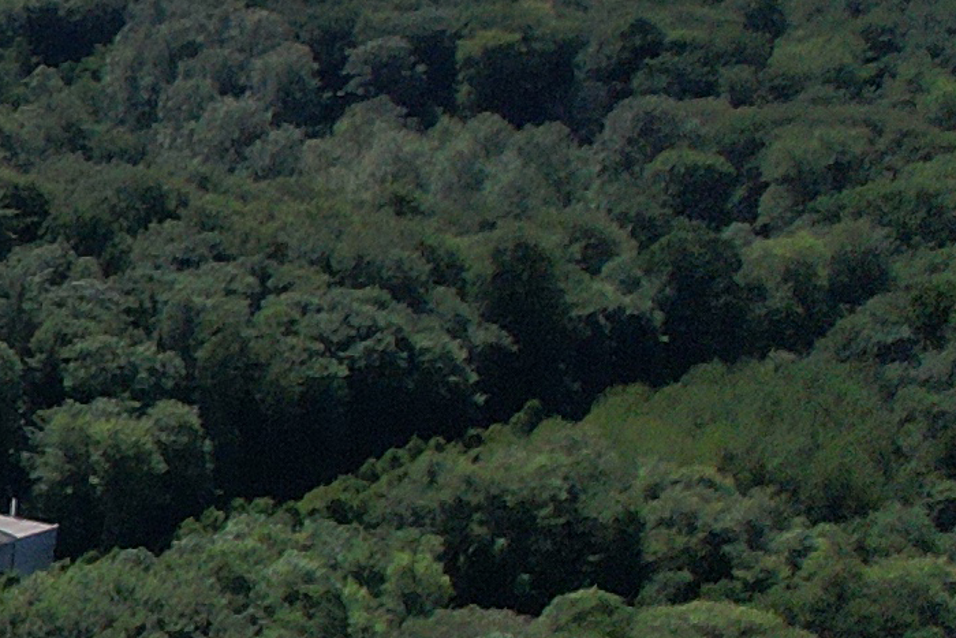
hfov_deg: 8.4
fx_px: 4568
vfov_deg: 8.0
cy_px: 454
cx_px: -2539
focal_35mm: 172
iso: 100
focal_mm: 8.38
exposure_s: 1/5000
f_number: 2.8
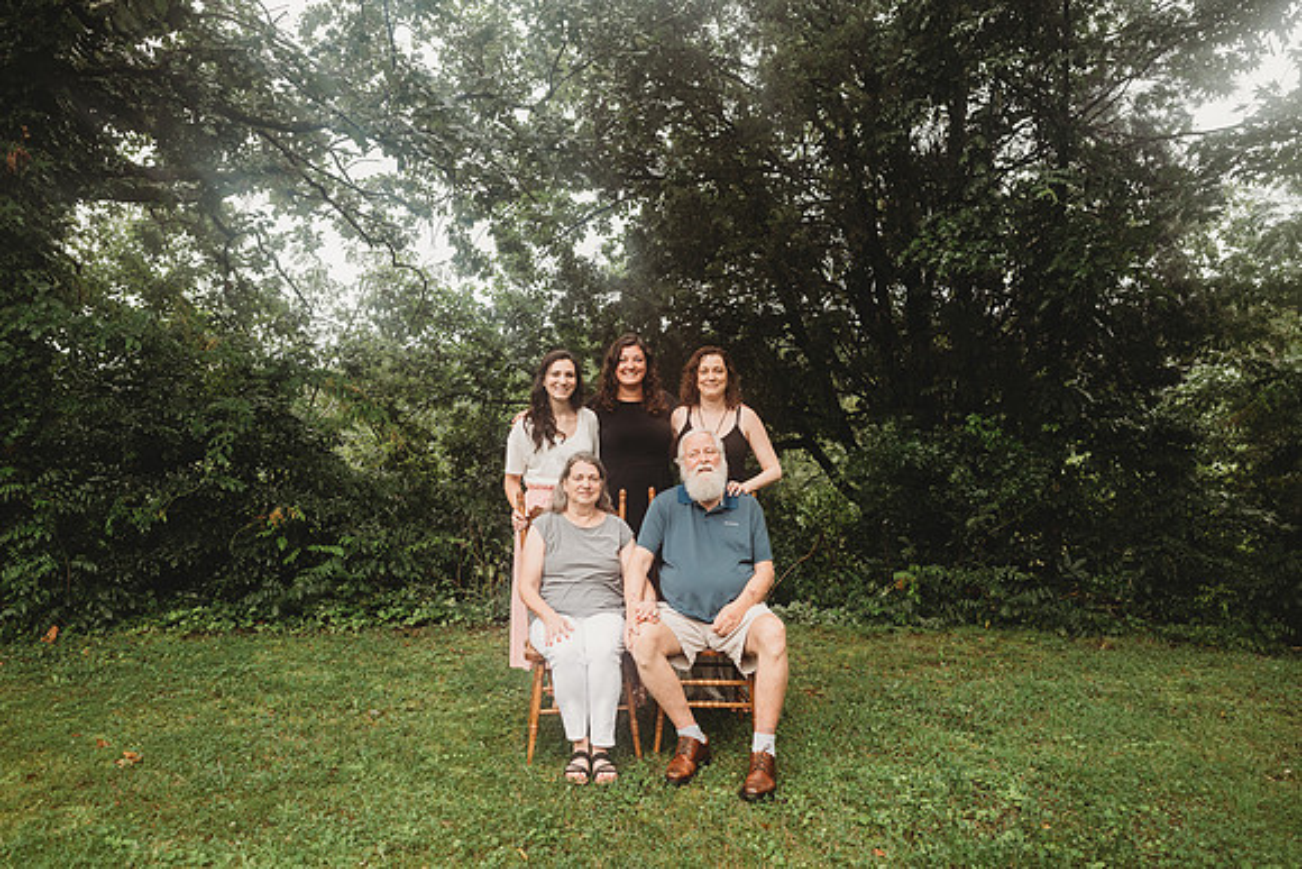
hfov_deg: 71.1
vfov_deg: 51.0
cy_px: 435
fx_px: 911
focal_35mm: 25
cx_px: 633
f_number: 3.5
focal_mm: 24
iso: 400
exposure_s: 1/160
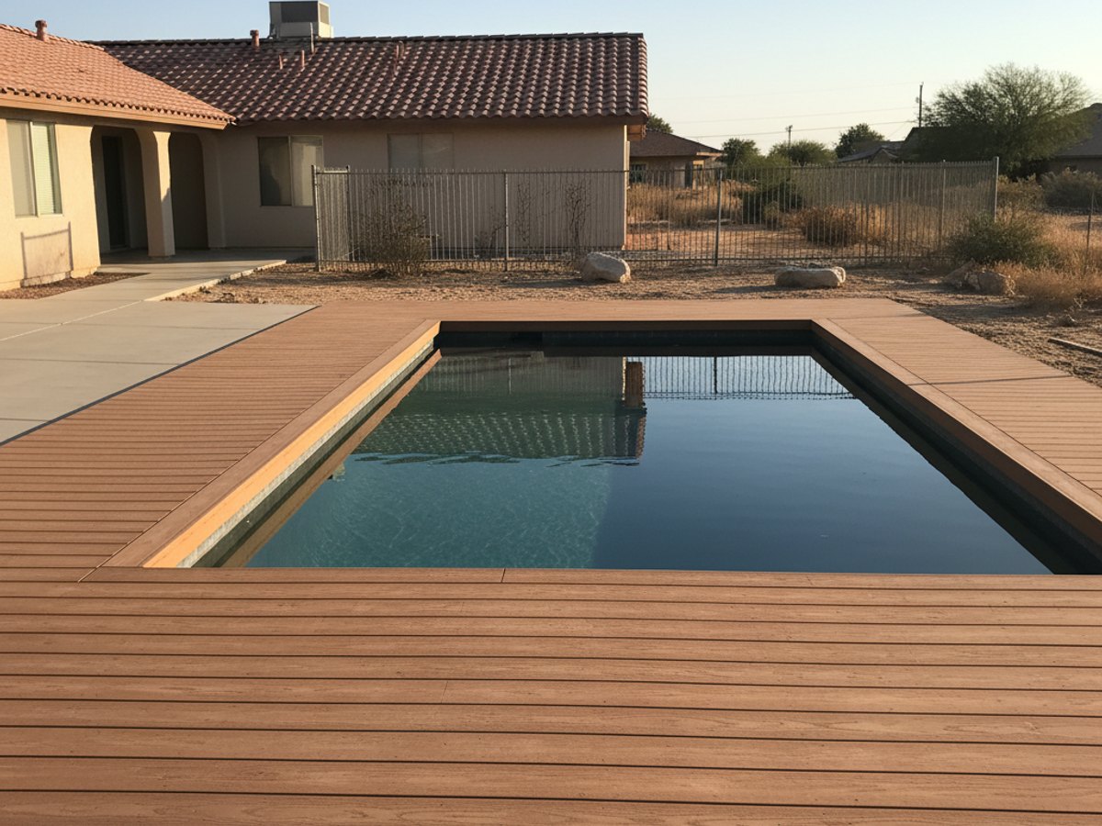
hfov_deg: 67.3
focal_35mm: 26
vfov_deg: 53.1
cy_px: 413
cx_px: 551
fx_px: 828
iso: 798
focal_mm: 5.7
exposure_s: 1/696
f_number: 1.6
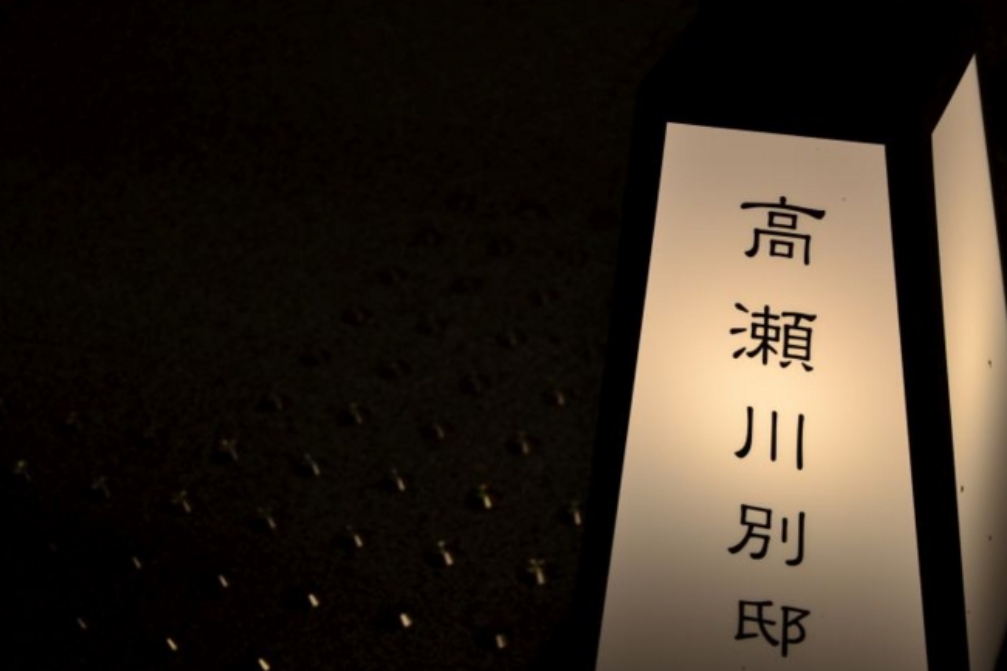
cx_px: 566
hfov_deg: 28.8
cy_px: 352
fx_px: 1958
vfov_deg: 19.5
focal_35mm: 70
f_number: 5
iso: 100
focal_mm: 38
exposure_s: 1/100
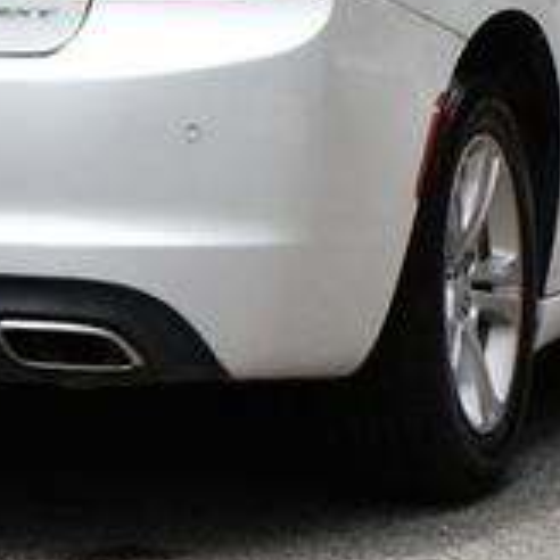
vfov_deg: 4.5
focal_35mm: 387
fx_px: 7083
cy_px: -113
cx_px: 55
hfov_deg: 4.5
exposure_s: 1/250
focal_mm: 78
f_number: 8
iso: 160
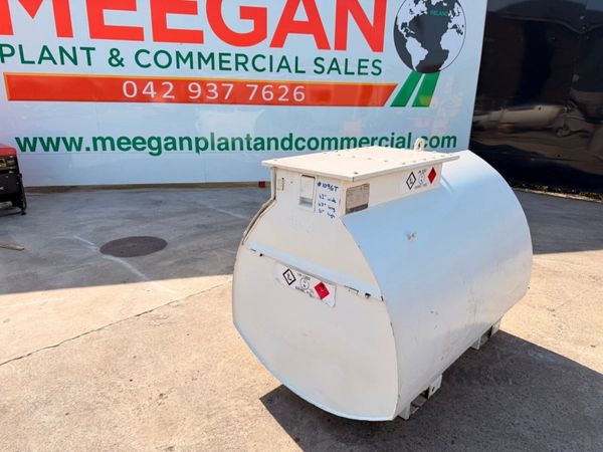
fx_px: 418
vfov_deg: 56.8
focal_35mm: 24
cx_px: 302
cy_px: 226
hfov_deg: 71.6
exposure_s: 1/2907
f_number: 1.78
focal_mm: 6.76
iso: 80
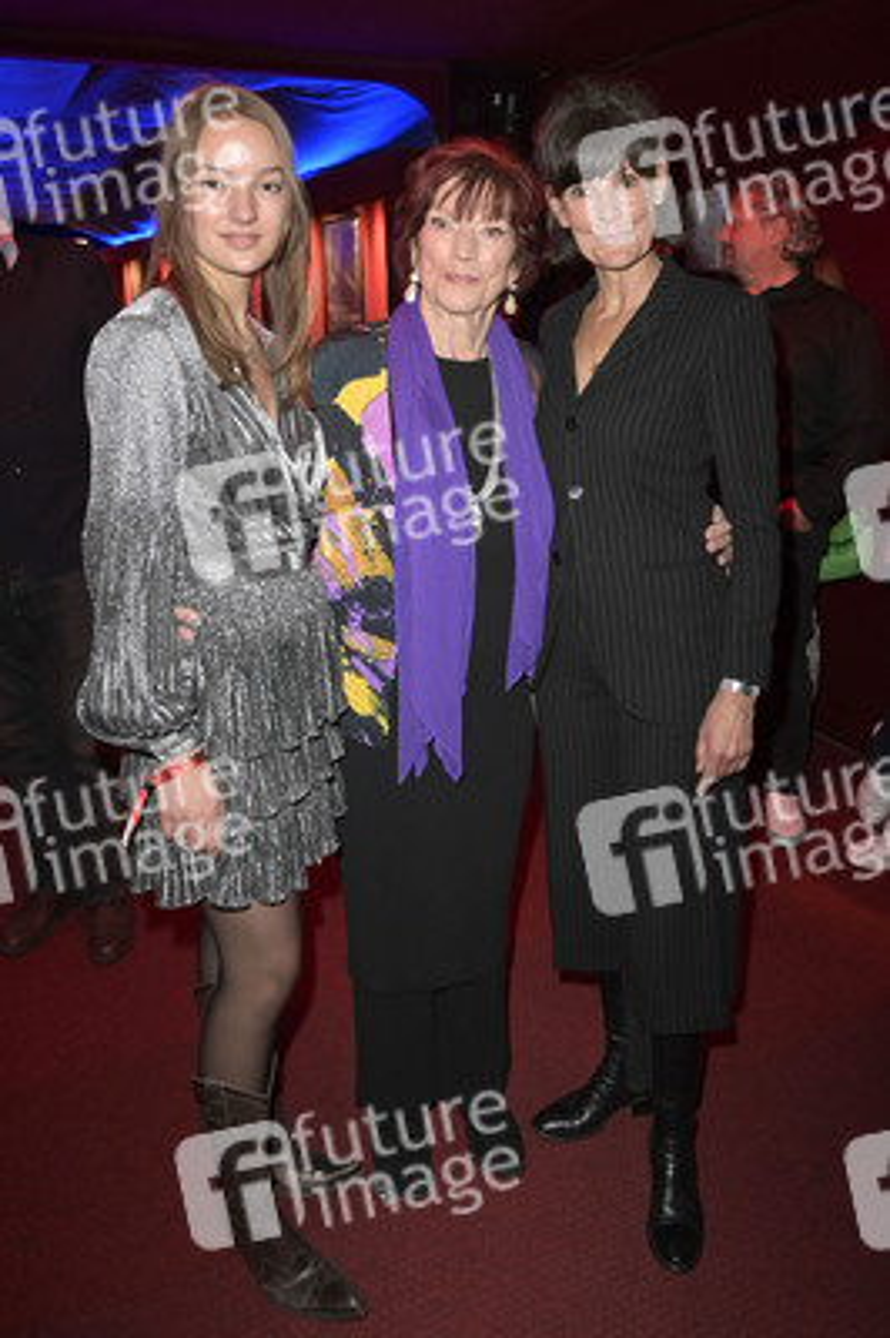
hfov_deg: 53.1
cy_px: 669
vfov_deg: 73.8
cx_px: 445
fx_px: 891
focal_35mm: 24
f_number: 5.6
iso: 3200
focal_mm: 24
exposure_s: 1/80
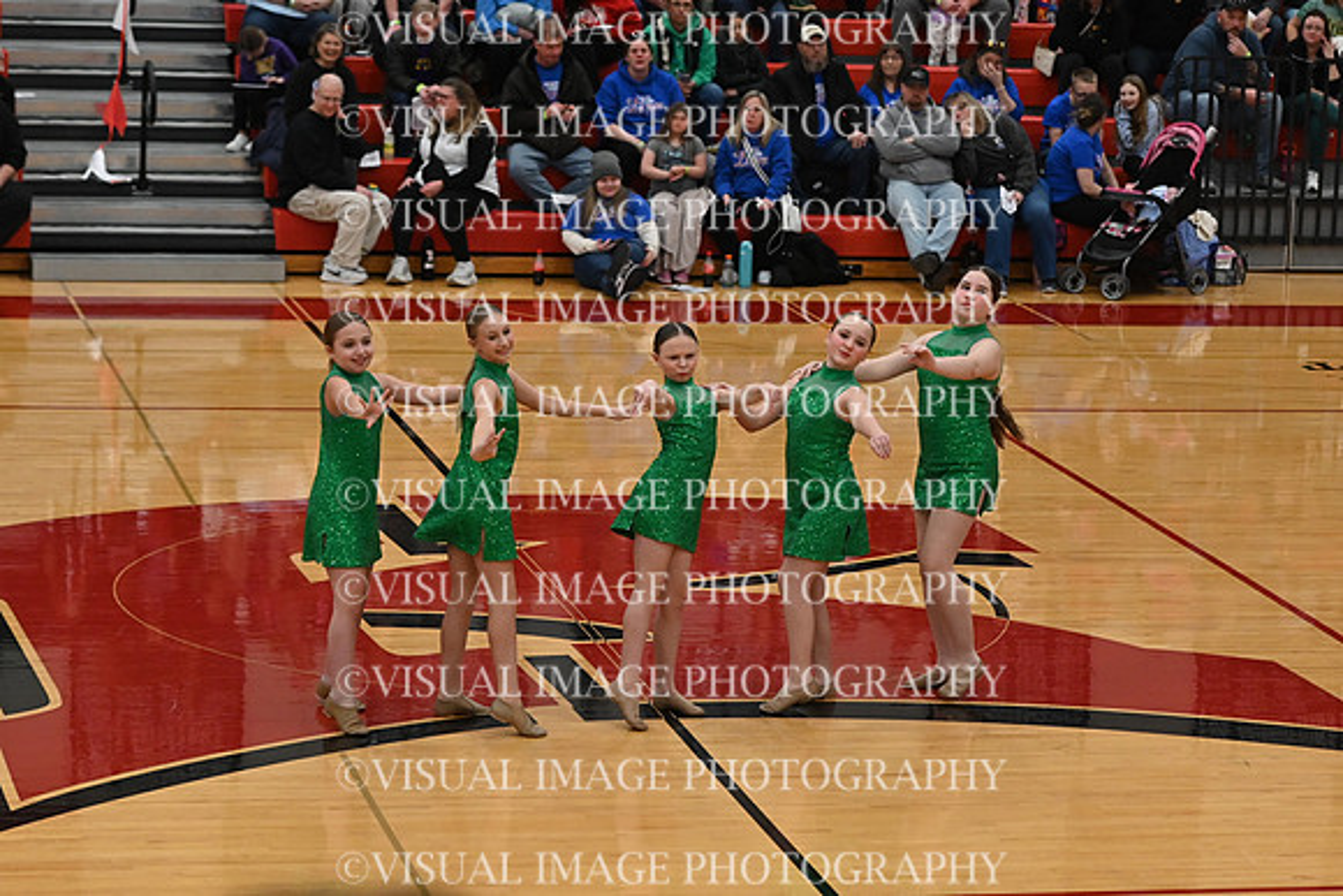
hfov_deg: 17.5
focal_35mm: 117
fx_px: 4366
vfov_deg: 11.7
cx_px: 672
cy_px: 448
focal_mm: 78
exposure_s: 1/400
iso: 3200
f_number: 4
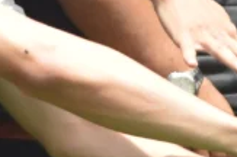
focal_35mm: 661
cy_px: -129
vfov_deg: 2.1
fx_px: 4343
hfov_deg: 3.1
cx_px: 742
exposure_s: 1/1000
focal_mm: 70
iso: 400
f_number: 4.5
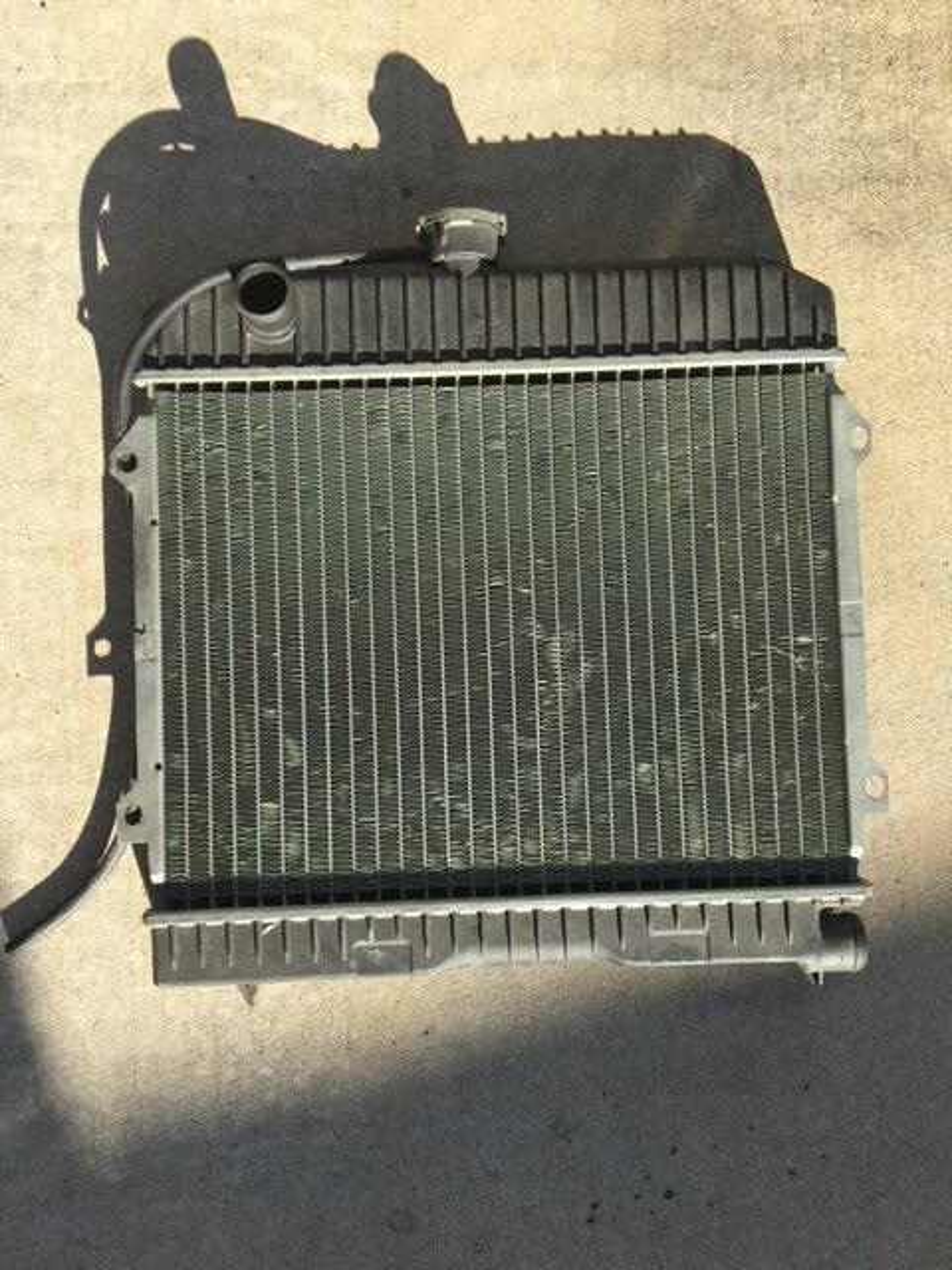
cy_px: 635
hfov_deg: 48.2
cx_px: 476
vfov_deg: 61.7
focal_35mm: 29
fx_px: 1063
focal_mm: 4.15
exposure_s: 1/827
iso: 25
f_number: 2.2
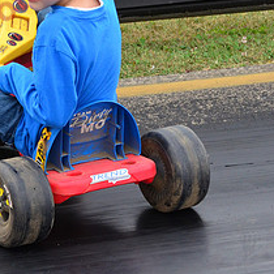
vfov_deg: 9.0
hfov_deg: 9.0
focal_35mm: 193
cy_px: 37
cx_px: -21
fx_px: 1730
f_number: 10
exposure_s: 1/400
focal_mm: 55
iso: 1000
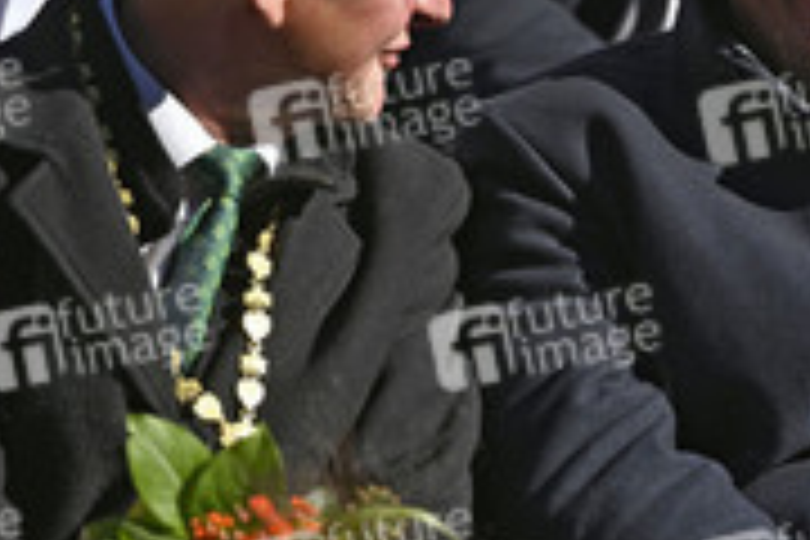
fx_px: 11249
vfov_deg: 2.7
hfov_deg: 4.1
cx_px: 875
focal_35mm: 500
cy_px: 225
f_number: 2.8
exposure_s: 1/3200
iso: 125
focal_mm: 200
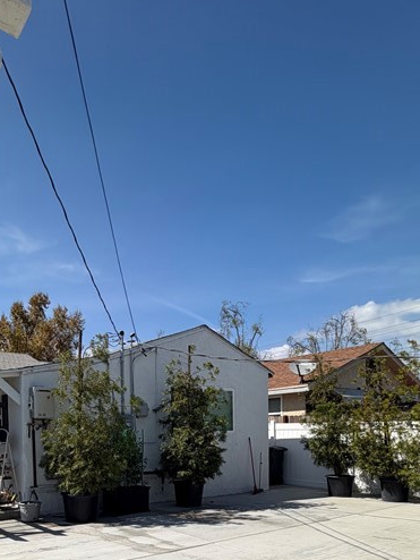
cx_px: 168
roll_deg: -1.1
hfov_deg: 48.0
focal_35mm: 29
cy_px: 449
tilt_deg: +0.2
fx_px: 469
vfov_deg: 57.0
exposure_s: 1/1312
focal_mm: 2.22
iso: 20
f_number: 2.2
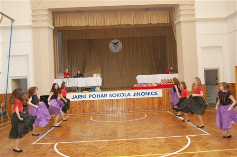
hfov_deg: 55.2
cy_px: 78
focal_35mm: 34
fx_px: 227
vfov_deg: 38.3
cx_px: 118
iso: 640
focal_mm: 23
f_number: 3.8
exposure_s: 1/60
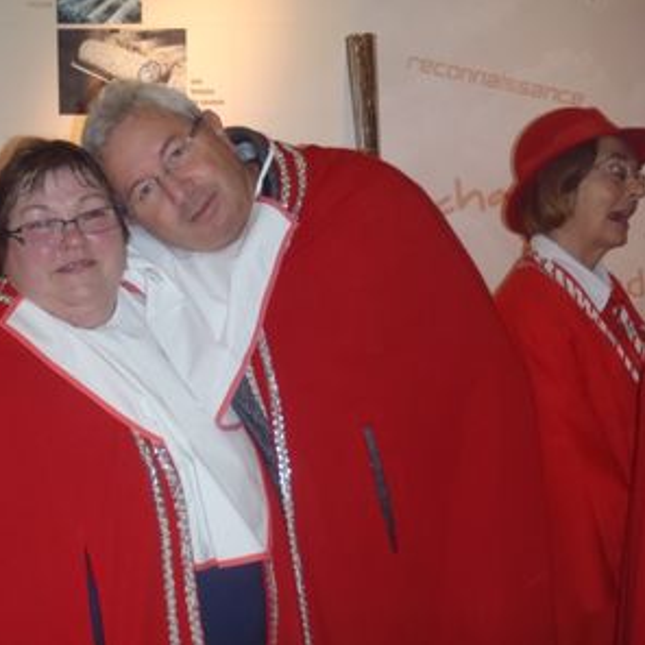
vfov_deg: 25.7
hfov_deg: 25.6
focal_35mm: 67
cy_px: 322
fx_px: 1412
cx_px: 227
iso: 320
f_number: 5.1
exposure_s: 1/60
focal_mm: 10
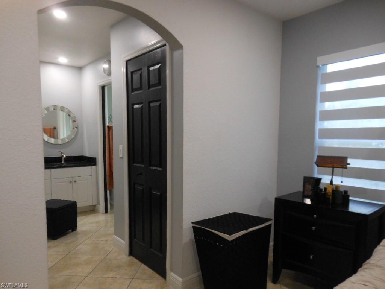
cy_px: 144
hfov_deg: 69.4
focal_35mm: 25
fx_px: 278
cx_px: 192
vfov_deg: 54.9
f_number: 3.2
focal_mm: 4.5
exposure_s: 1/30
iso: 250
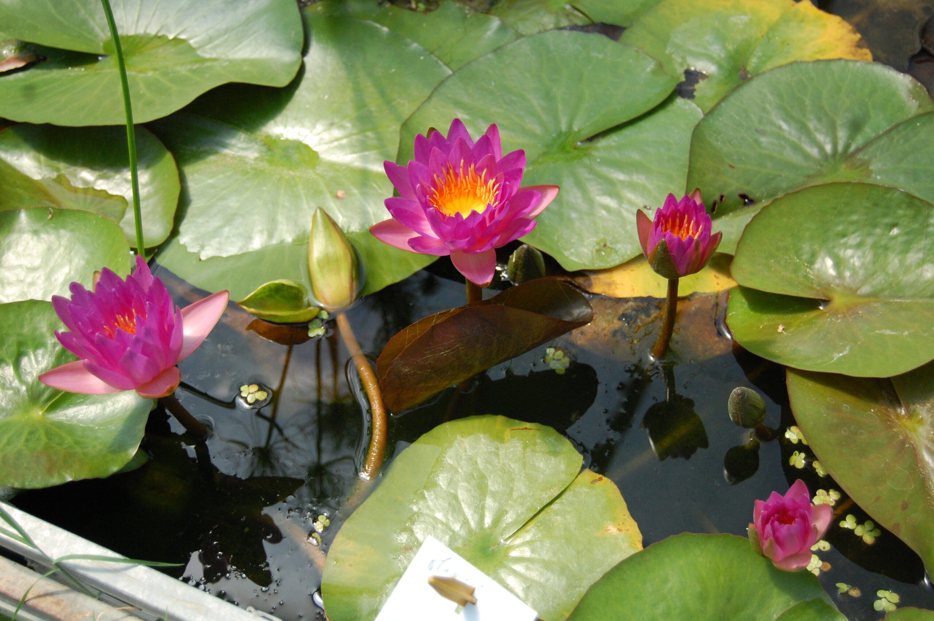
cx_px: 467
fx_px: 1555
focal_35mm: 60
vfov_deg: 22.6
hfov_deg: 33.4
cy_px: 310
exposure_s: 1/2500
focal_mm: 40
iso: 800
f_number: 5
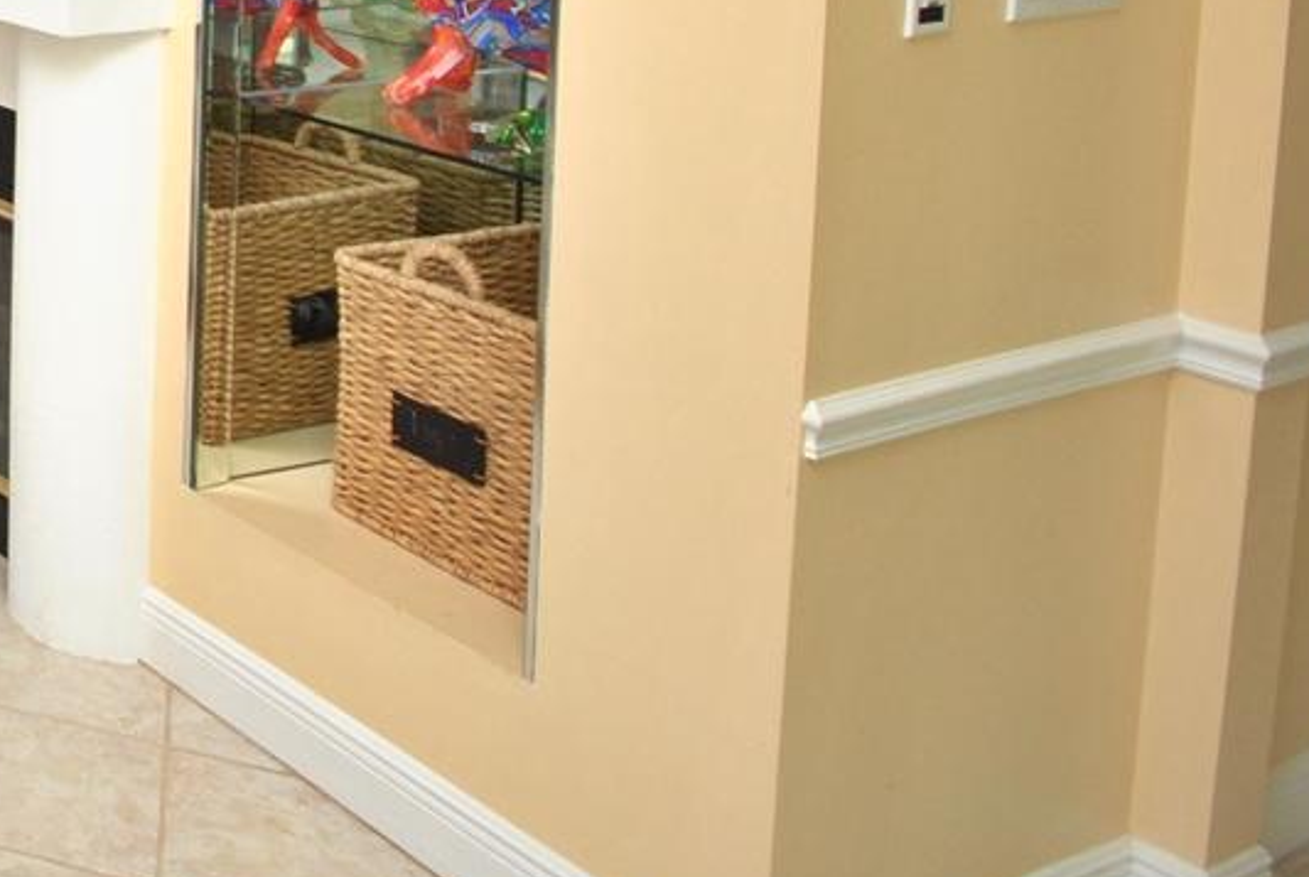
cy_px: -171
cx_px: -629
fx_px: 1638
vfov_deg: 26.6
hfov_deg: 28.8
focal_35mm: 45
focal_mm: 10
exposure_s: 1/200
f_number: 4
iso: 400
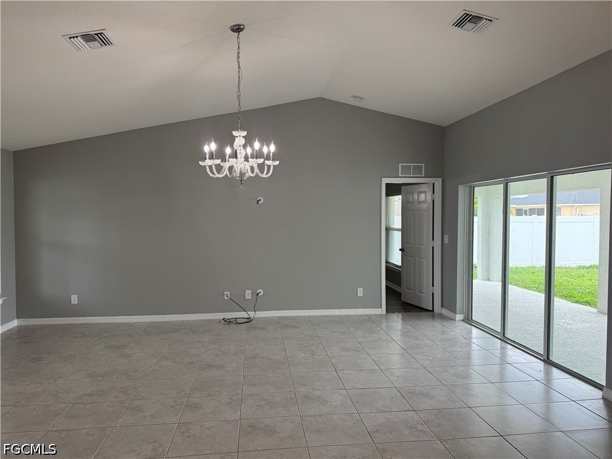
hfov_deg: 71.6
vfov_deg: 56.8
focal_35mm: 24
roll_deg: -0.3
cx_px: 306
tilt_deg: -1.0
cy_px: 230
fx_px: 424
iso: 125
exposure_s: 1/228
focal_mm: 6.76
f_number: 1.78
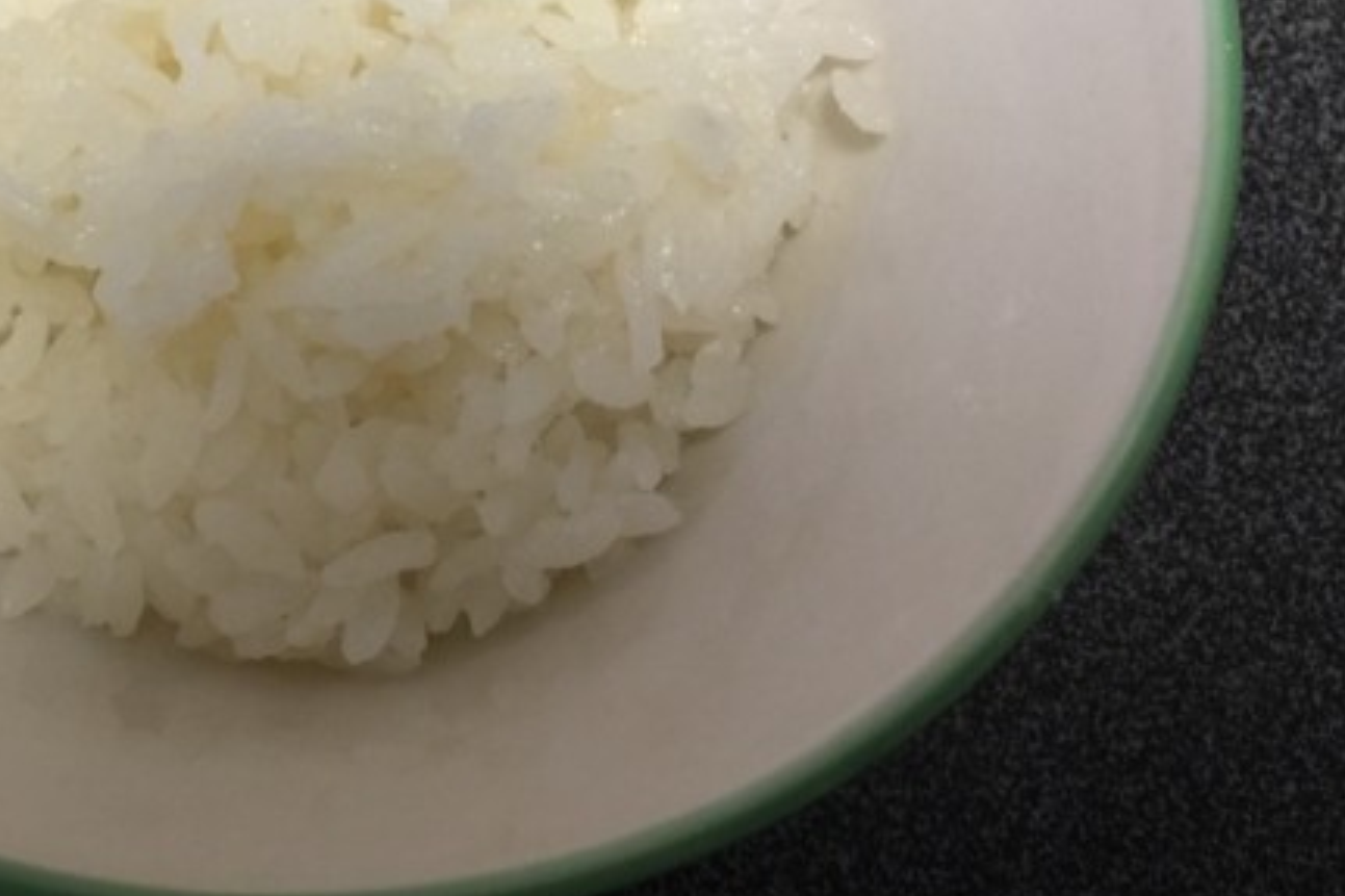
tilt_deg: -65.4
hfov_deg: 34.6
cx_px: 275
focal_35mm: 56
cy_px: 78
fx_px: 2091
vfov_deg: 23.5
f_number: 2.2
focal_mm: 4.15
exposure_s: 1/17
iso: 64
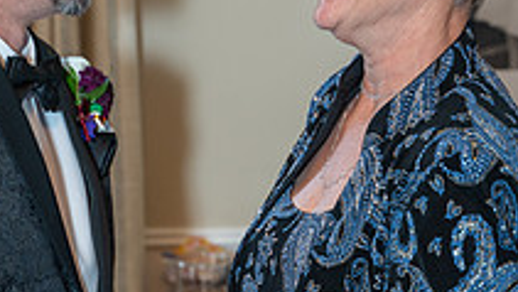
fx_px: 1691
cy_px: 238
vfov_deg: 9.8
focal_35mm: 123
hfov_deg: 17.4
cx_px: 233
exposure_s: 1/50
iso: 1000
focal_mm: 55
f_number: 2.8
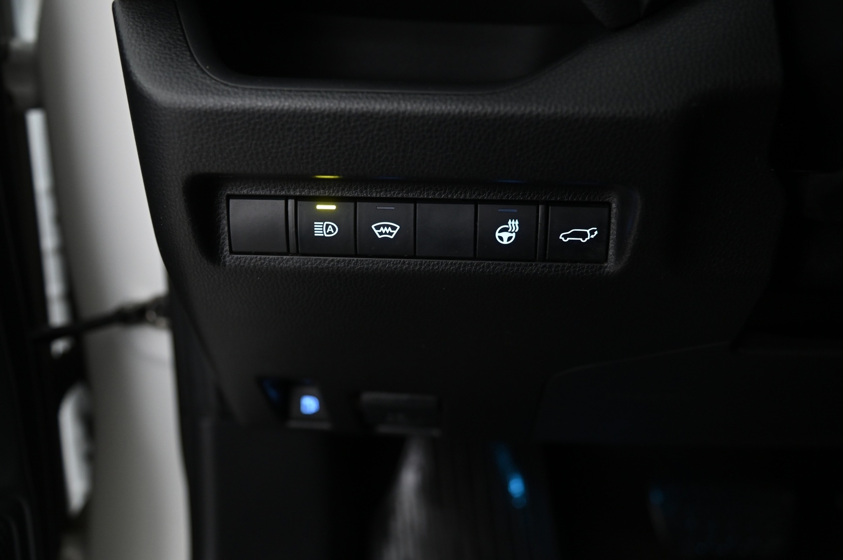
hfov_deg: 50.7
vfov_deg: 35.0
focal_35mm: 38
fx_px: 889
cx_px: 422
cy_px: 280
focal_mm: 38
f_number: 4
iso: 2000
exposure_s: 1/15
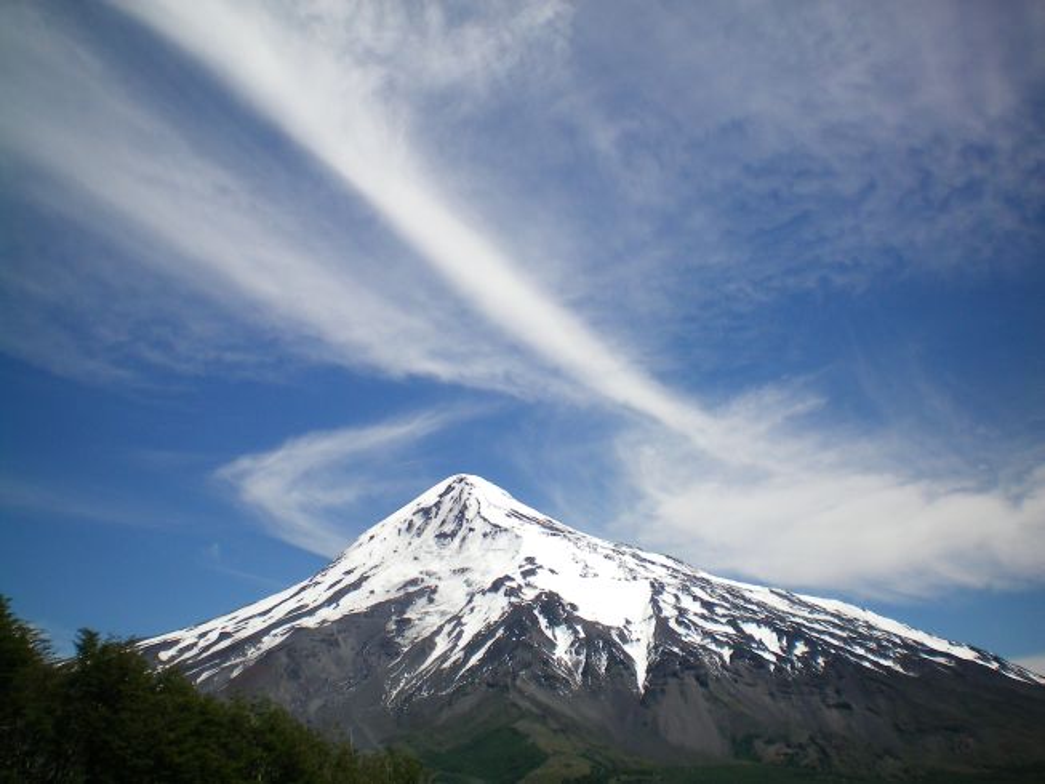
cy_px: 392
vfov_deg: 37.7
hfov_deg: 49.0
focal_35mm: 38
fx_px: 1147
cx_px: 522
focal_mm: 6.3
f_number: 4.6
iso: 64
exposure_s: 1/1000
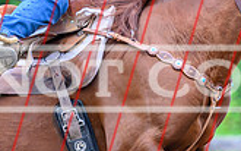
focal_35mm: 631
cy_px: 131
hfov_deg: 3.3
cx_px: 72
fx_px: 4143
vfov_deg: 2.1
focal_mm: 145
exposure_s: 1/1600
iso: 2000
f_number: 2.8
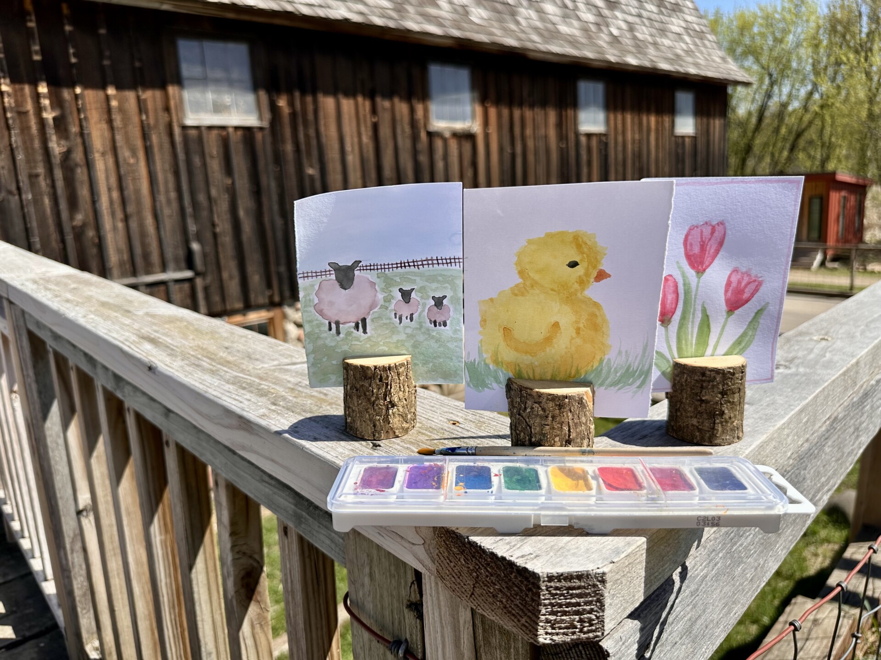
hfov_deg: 71.6
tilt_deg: -11.4
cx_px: 440
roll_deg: +3.8
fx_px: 611
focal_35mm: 24
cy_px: 330
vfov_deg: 56.8
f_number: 1.78
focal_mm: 6.86
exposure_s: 1/4762
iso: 80
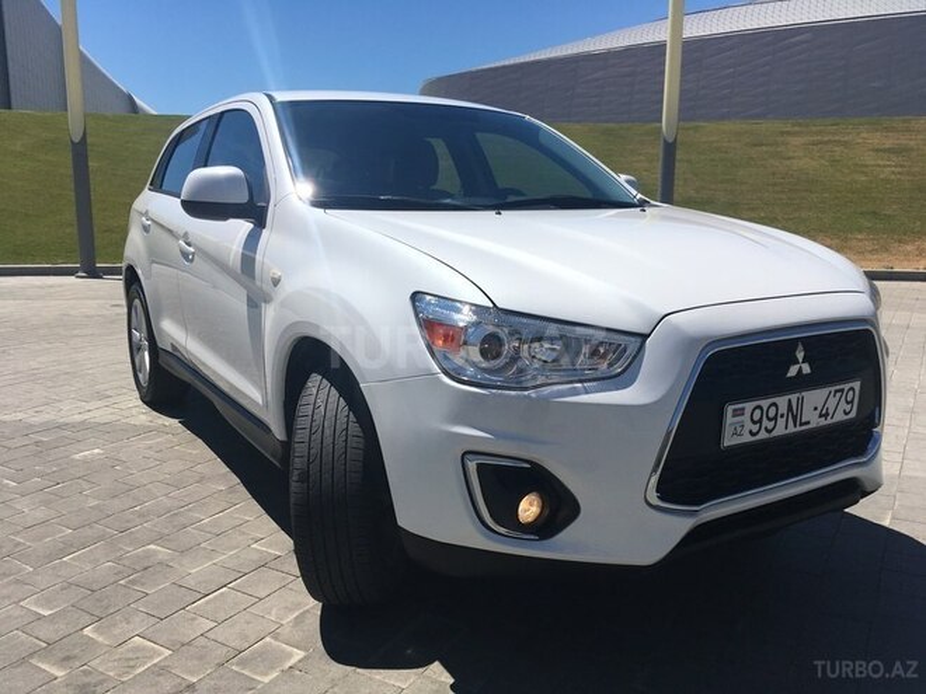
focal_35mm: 29
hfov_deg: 61.7
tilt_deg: -12.2
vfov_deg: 48.2
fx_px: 776
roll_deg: -0.1
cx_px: 463
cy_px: 347
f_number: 2.2
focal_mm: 4.15
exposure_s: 1/3344
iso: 25
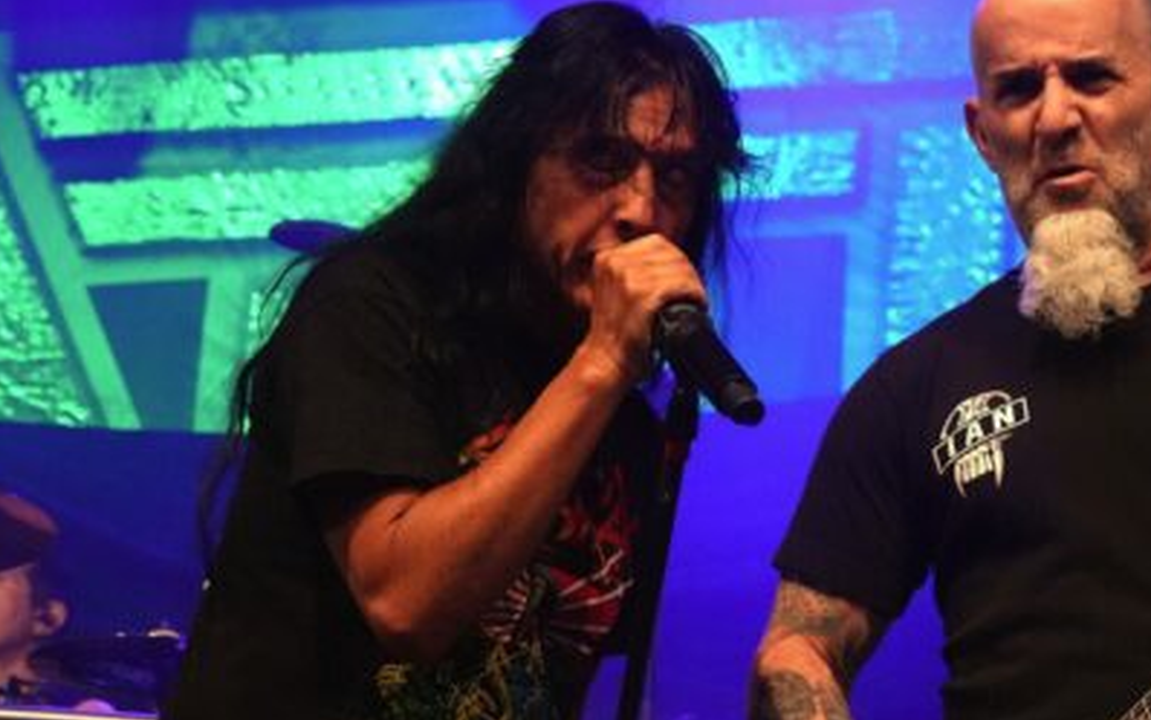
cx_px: 966
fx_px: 3514
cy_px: 451
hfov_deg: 18.4
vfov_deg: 11.7
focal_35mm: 112
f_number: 4
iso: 5000
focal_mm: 38
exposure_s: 1/160
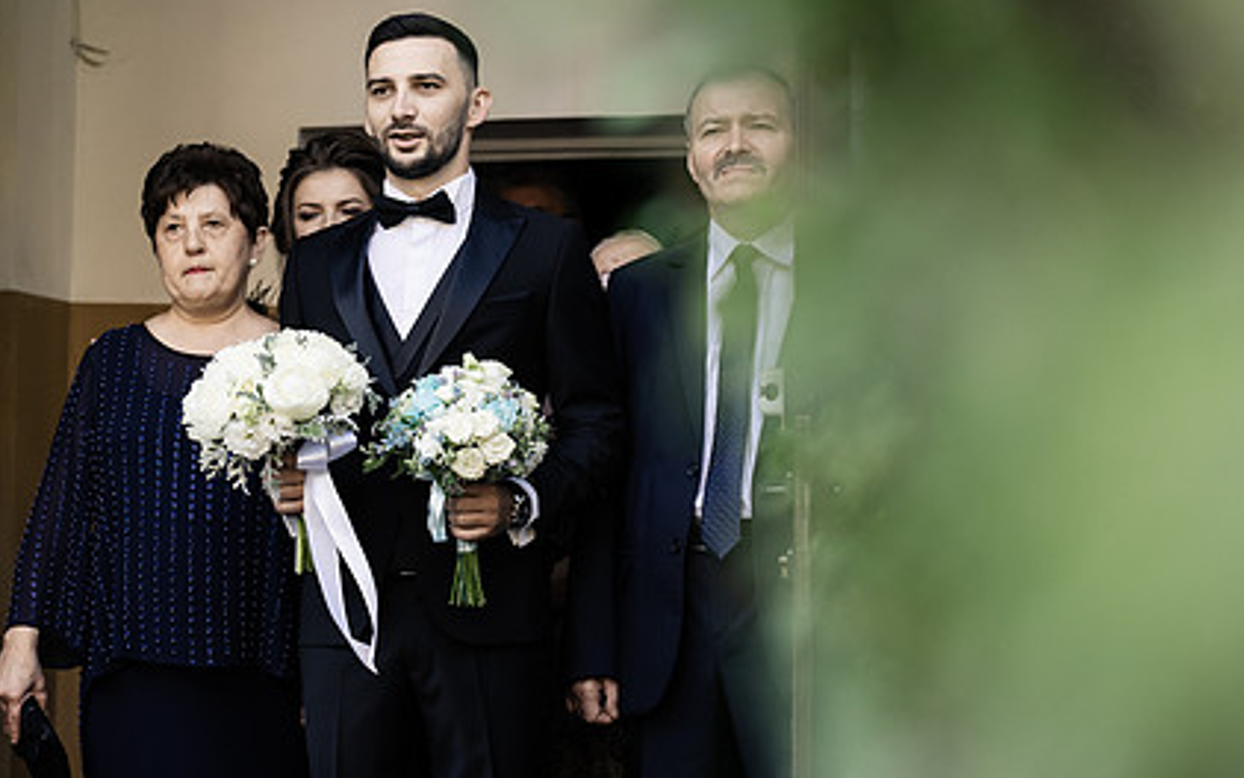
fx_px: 3629
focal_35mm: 107
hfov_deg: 19.5
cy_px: 397
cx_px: 632
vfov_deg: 12.2
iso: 500
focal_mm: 63
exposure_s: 1/400
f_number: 2.8
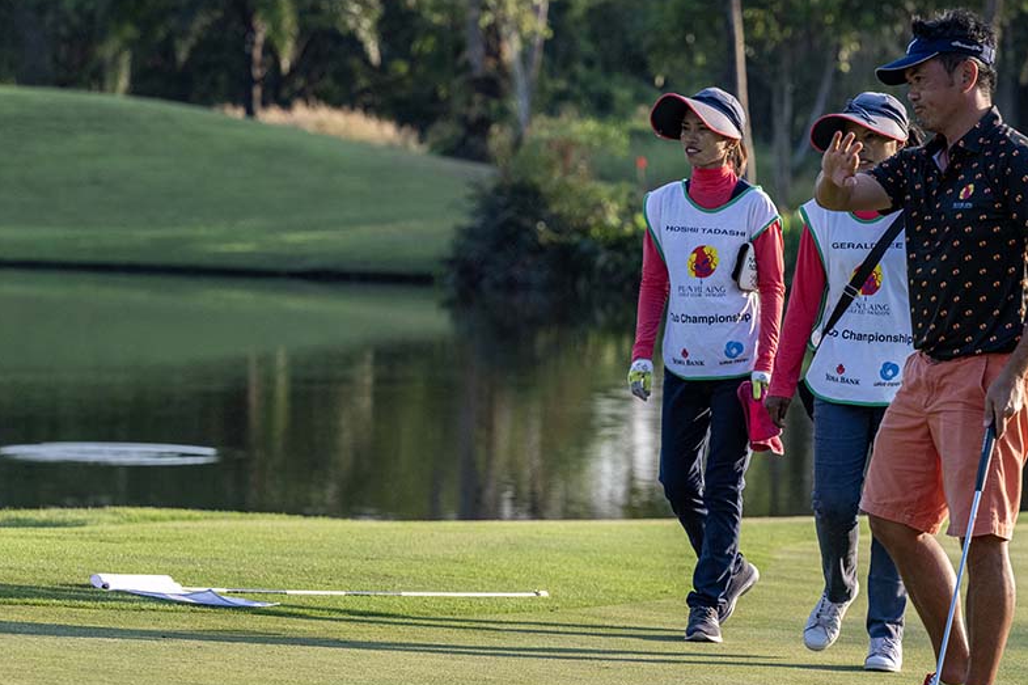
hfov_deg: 12.9
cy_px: 386
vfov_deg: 8.6
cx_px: 601
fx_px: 4539
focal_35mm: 159
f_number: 4.5
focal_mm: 130
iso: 900
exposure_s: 1/2000
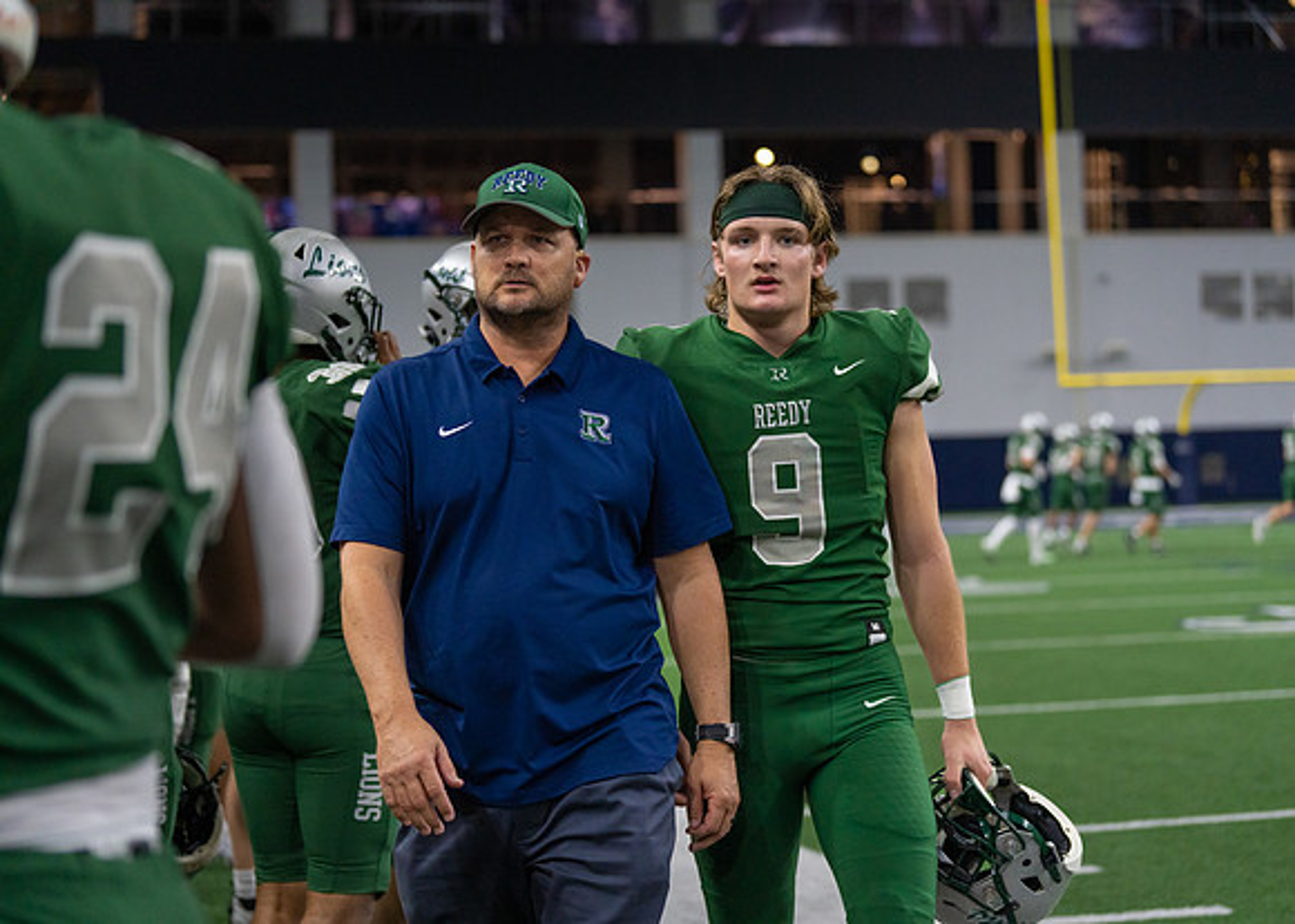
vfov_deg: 19.4
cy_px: 462
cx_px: 648
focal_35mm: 73
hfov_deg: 27.0
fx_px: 2697
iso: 1600
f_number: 2.8
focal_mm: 70
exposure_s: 1/1250
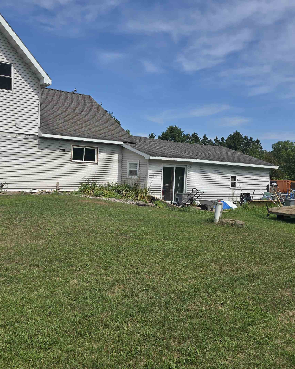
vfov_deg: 55.7
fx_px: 349
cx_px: 78
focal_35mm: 32
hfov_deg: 44.5
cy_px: 181
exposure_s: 1/1202
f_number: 1.7
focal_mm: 6.3
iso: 12
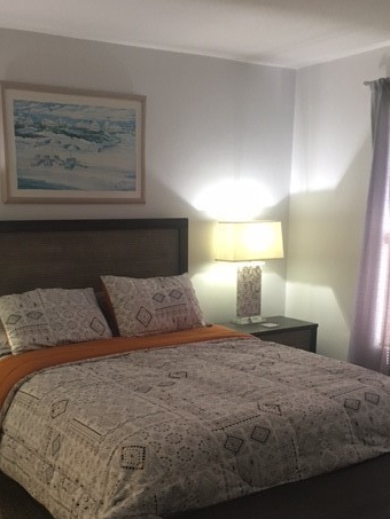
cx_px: 162
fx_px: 616
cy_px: 351
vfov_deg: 45.0
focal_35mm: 41
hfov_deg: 35.1
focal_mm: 4.15
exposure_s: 1/30
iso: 100
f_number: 2.2
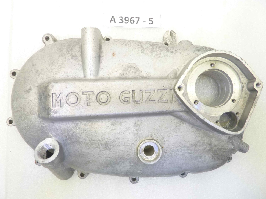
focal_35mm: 25
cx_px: 133
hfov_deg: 69.4
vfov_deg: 54.9
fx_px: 192
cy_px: 100
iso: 80
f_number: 3.3
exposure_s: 1/8
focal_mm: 4.1
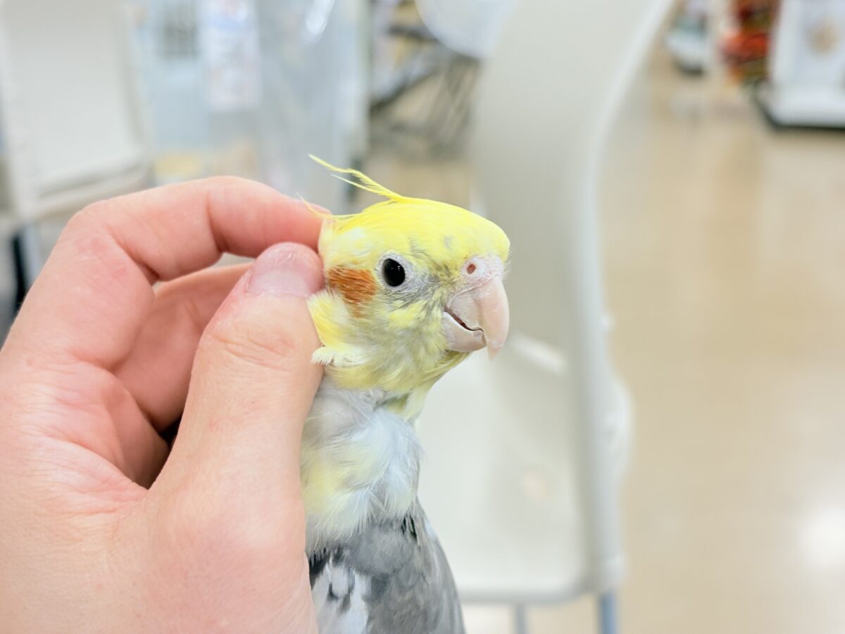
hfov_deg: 36.8
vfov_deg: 28.0
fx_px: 1269
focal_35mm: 52
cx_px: 422
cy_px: 317
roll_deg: -0.7
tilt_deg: -15.6
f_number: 1.6
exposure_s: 1/50
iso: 40
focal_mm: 5.96
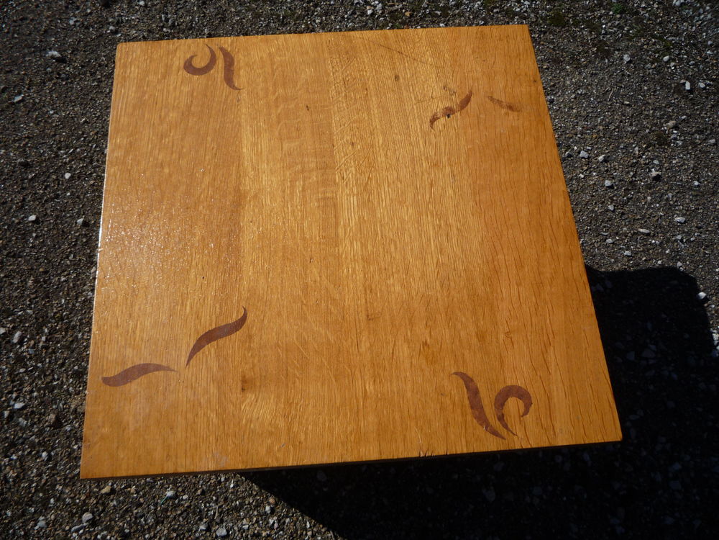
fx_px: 623
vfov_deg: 46.8
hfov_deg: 60.0
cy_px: 270
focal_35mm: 30
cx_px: 360
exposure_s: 1/640
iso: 100
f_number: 5.6
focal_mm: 5.2
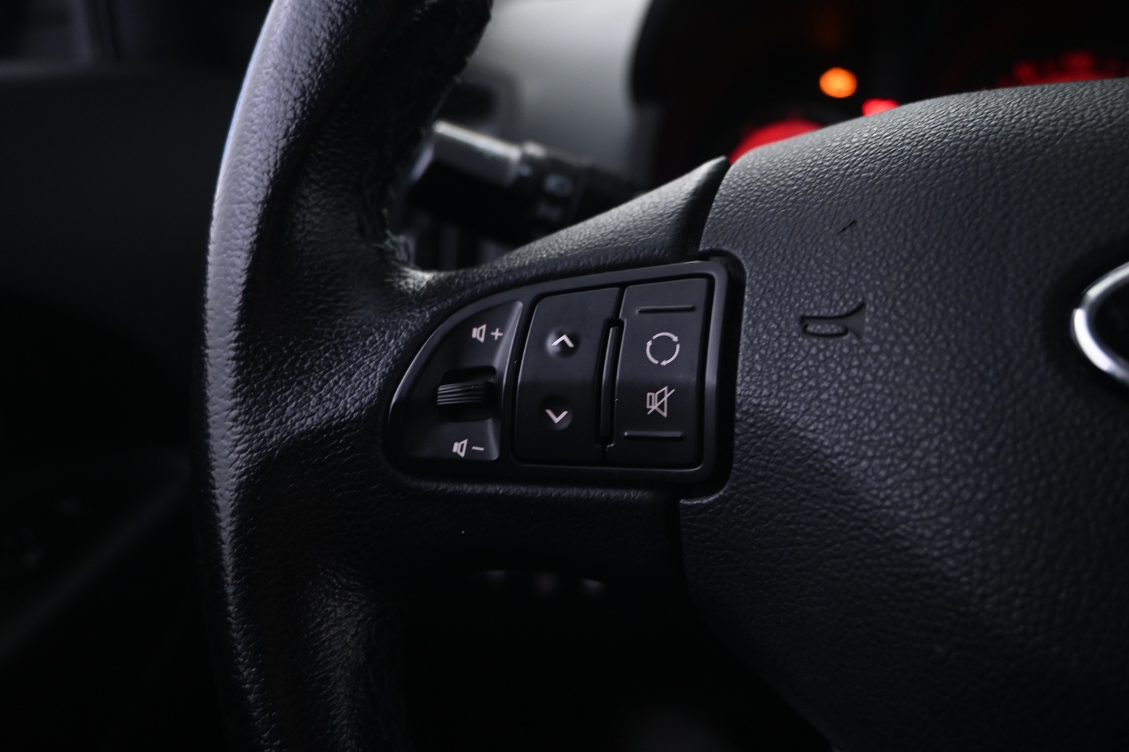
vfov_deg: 40.8
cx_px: 564
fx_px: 1011
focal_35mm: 32
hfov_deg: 58.3
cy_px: 376
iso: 1000
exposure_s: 1/10
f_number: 4
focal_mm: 21.5
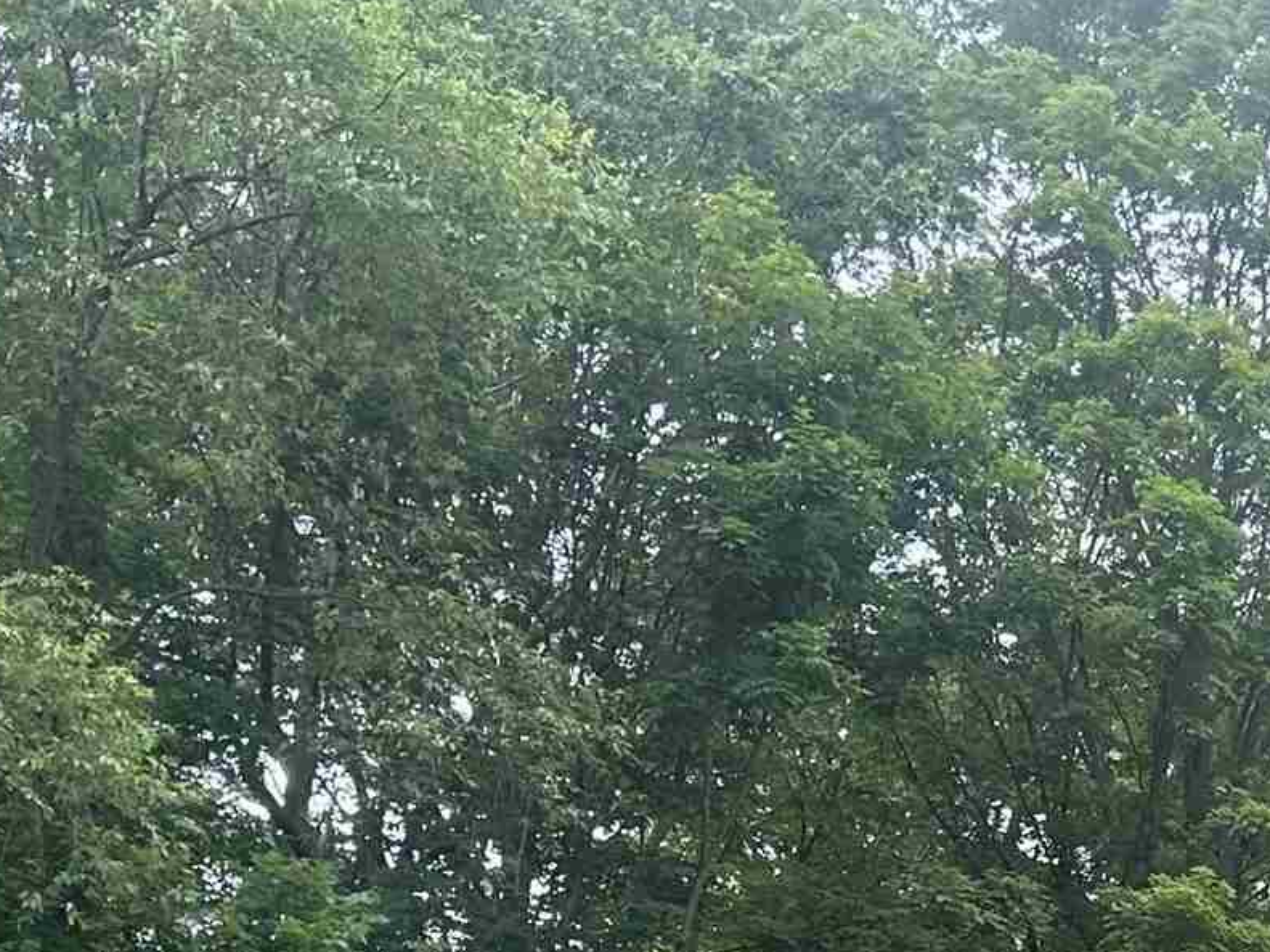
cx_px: 1366
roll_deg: +0.3
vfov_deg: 13.2
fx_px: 3705
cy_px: 1734
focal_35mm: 101
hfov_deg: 18.8
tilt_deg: +7.2
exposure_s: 1/833
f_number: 1.5
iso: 50
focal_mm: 5.7
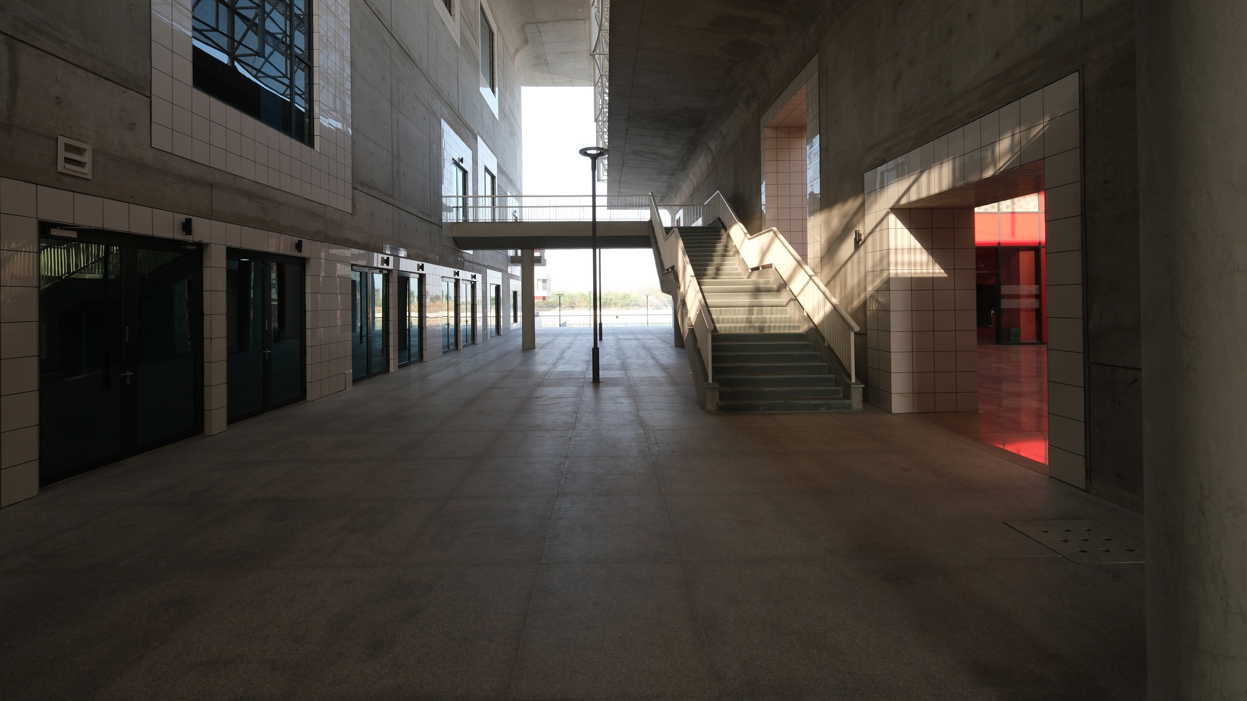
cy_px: 297
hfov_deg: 99.4
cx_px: 613
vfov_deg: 66.7
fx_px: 529
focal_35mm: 16
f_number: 8
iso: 320
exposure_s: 1/60
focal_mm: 10
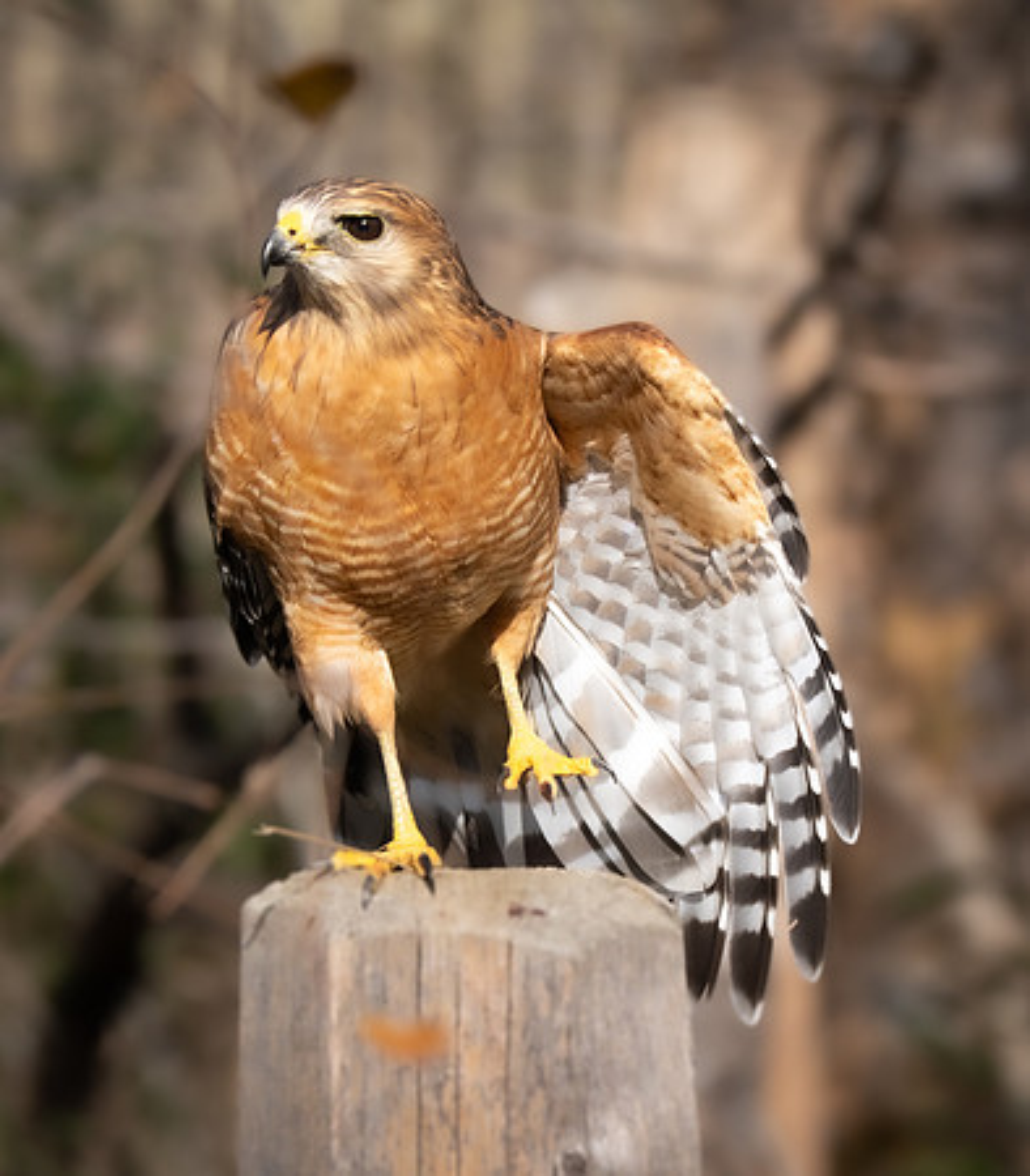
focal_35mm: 729
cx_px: 547
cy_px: 713
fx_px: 26349
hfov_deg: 2.2
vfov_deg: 2.6
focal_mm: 200
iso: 200
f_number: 5
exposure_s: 1/1600
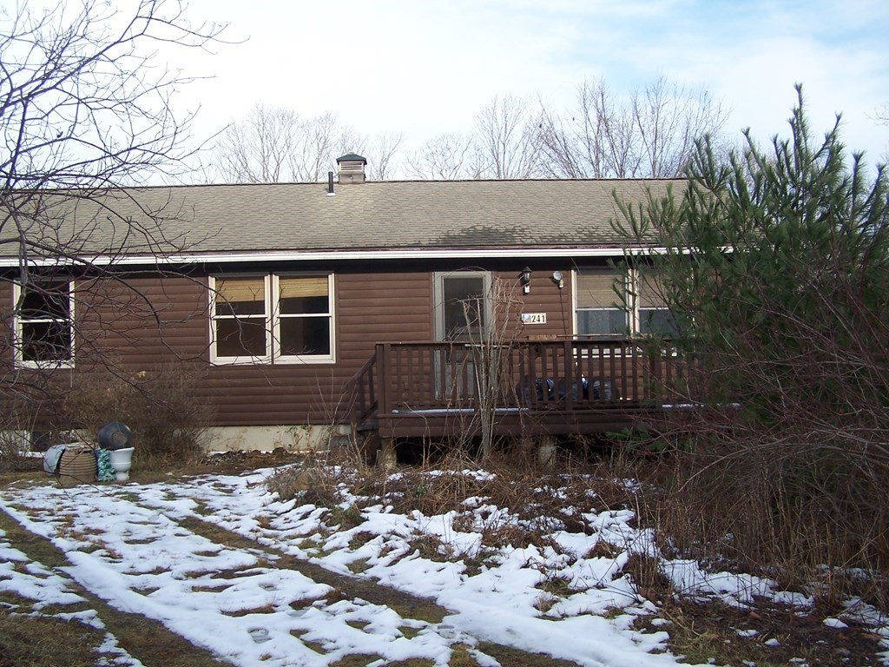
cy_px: 334
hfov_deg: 49.0
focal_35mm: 38
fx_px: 976
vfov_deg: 37.7
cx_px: 444
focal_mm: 6.3
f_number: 2.8
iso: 80
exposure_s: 1/500
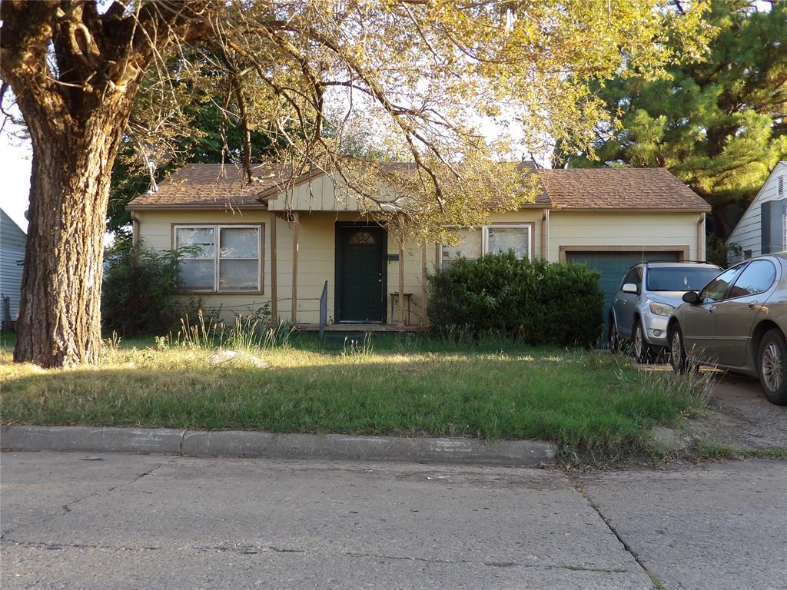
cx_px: 394
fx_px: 750
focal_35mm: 33
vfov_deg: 42.9
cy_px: 295
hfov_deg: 55.4
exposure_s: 1/83
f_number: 3.6
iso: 100
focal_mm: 5.9
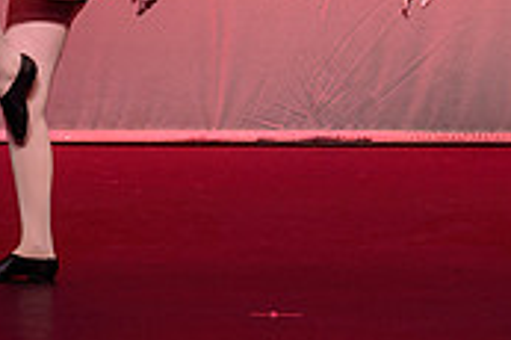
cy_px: -19
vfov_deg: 2.8
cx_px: 262
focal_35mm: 495
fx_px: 7019
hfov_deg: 4.2
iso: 1250
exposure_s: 1/500
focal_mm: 125
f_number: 2.8
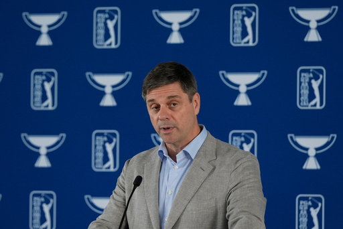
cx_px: 172
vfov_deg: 4.6
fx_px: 2860
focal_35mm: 300
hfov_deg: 6.9
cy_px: 114
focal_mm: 200
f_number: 3.5
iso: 2500
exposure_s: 1/640
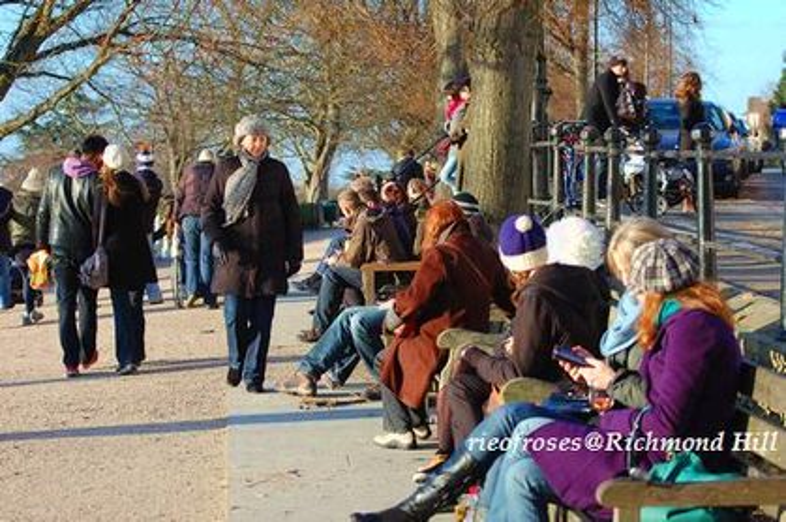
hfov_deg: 19.5
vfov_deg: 13.0
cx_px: 393
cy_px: 261
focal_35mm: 105
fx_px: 2289
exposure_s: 1/250
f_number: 4.5
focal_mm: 70
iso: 200
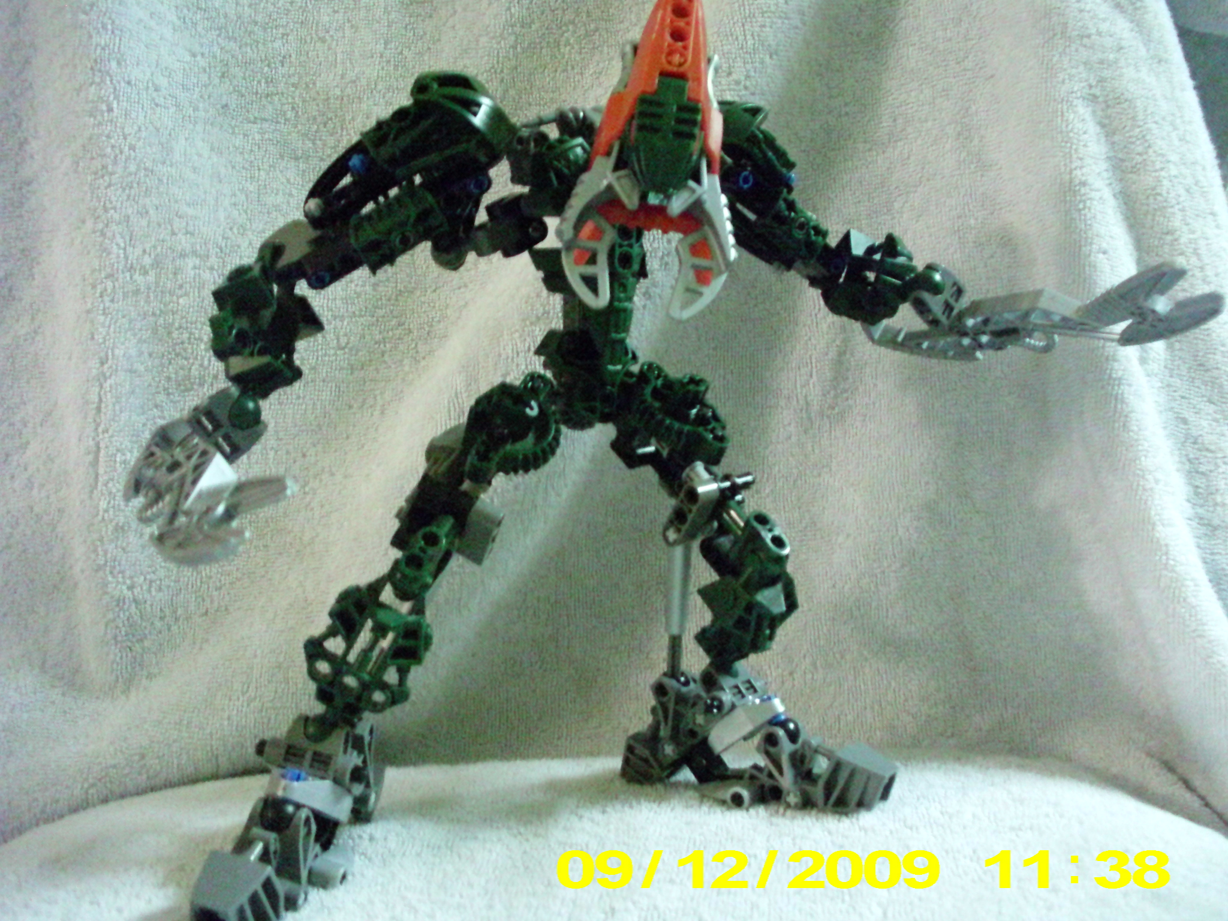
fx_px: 1348
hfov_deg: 49.0
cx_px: 614
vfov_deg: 37.7
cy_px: 460
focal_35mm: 38
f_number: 3.1
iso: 1600
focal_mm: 6.3
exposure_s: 1/12
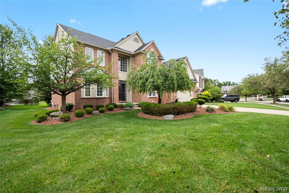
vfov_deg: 73.8
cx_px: 144
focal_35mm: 16
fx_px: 128
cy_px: 96
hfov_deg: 96.7
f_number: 4
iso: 100
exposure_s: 1/20
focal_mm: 16
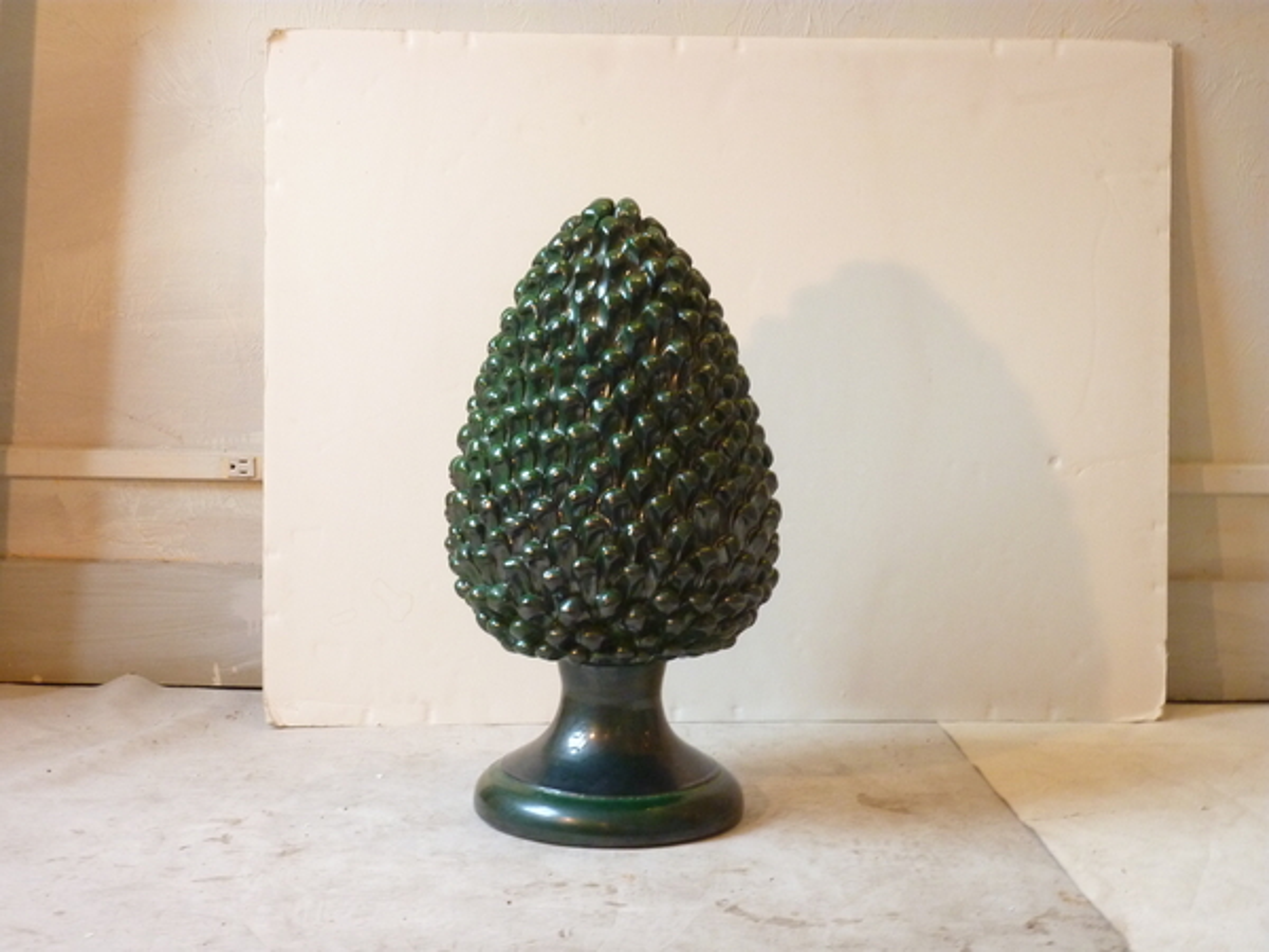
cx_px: 634
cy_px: 476
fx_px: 2639
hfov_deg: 27.0
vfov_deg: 20.4
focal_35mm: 72
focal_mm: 11.9
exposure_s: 1/15
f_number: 4.1
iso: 400
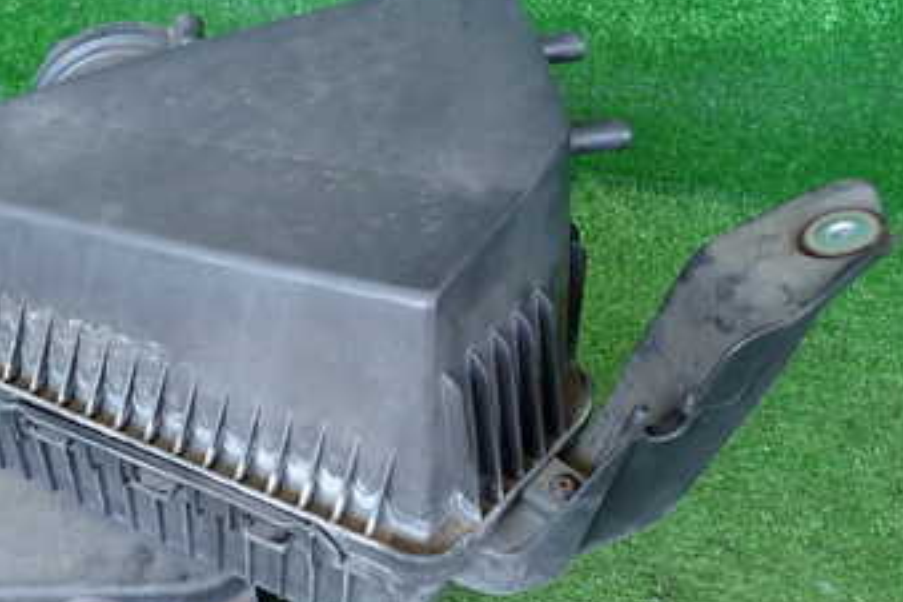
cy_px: 365
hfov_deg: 41.6
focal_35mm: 46
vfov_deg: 29.2
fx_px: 1154
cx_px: 240
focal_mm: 4.5
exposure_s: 1/60
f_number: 2
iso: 200
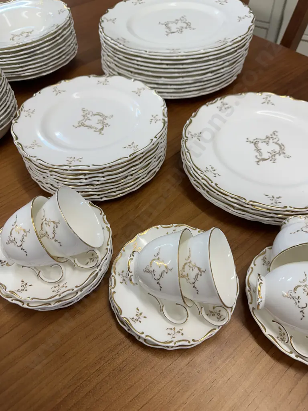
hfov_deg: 56.8
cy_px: 206
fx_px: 285
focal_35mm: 24
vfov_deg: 71.6
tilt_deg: -52.6
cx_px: 154
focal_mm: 6.86
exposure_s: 1/100
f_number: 1.78
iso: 80
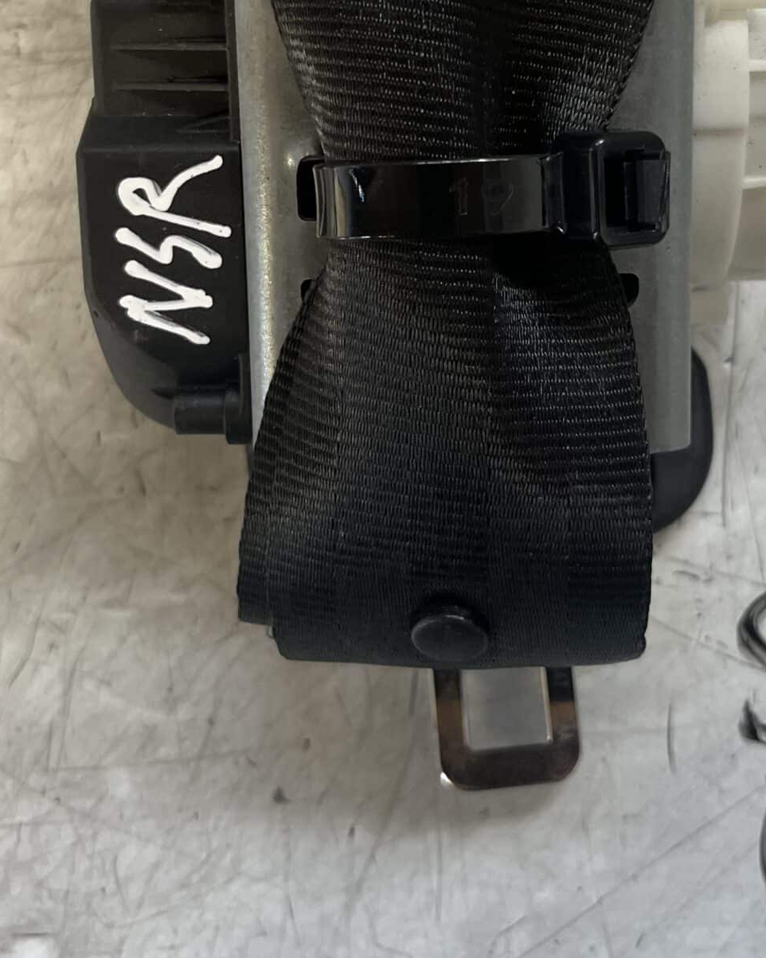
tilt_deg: -74.1
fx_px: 1531
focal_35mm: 54
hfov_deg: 27.8
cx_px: 544
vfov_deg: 34.1
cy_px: 255
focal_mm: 5.1
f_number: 1.6
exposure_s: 1/121
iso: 125
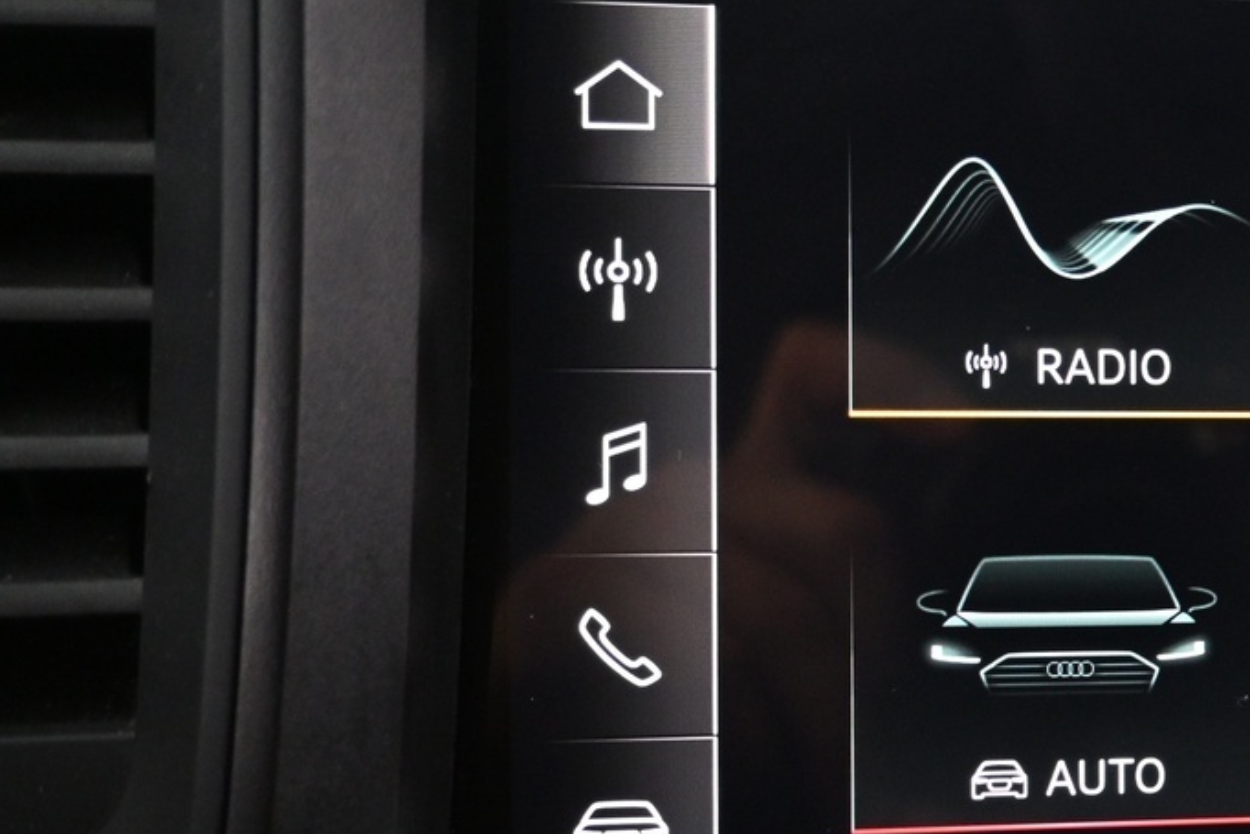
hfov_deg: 30.3
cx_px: 1463
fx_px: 1979
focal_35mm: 57
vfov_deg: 23.7
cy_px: 541
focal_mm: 16
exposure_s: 1/20
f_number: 3.5
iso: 1600
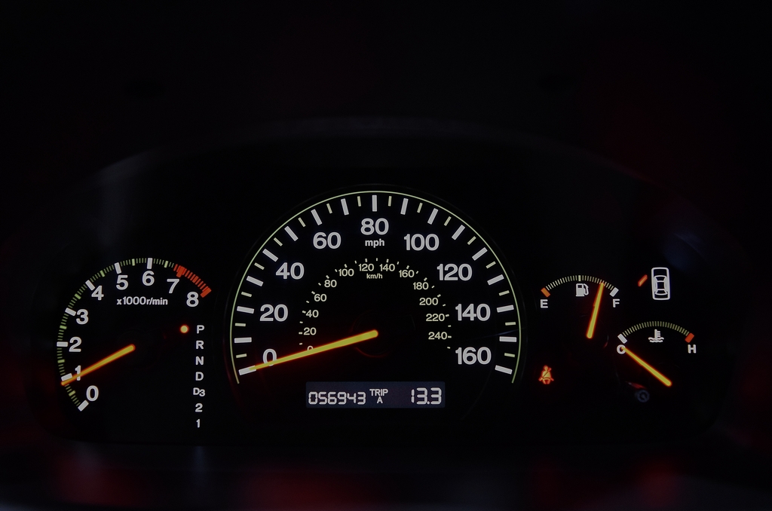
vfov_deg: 47.7
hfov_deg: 67.5
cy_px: 256
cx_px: 386
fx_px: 578
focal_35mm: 27
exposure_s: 1/60
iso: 4000
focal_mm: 18
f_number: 3.5
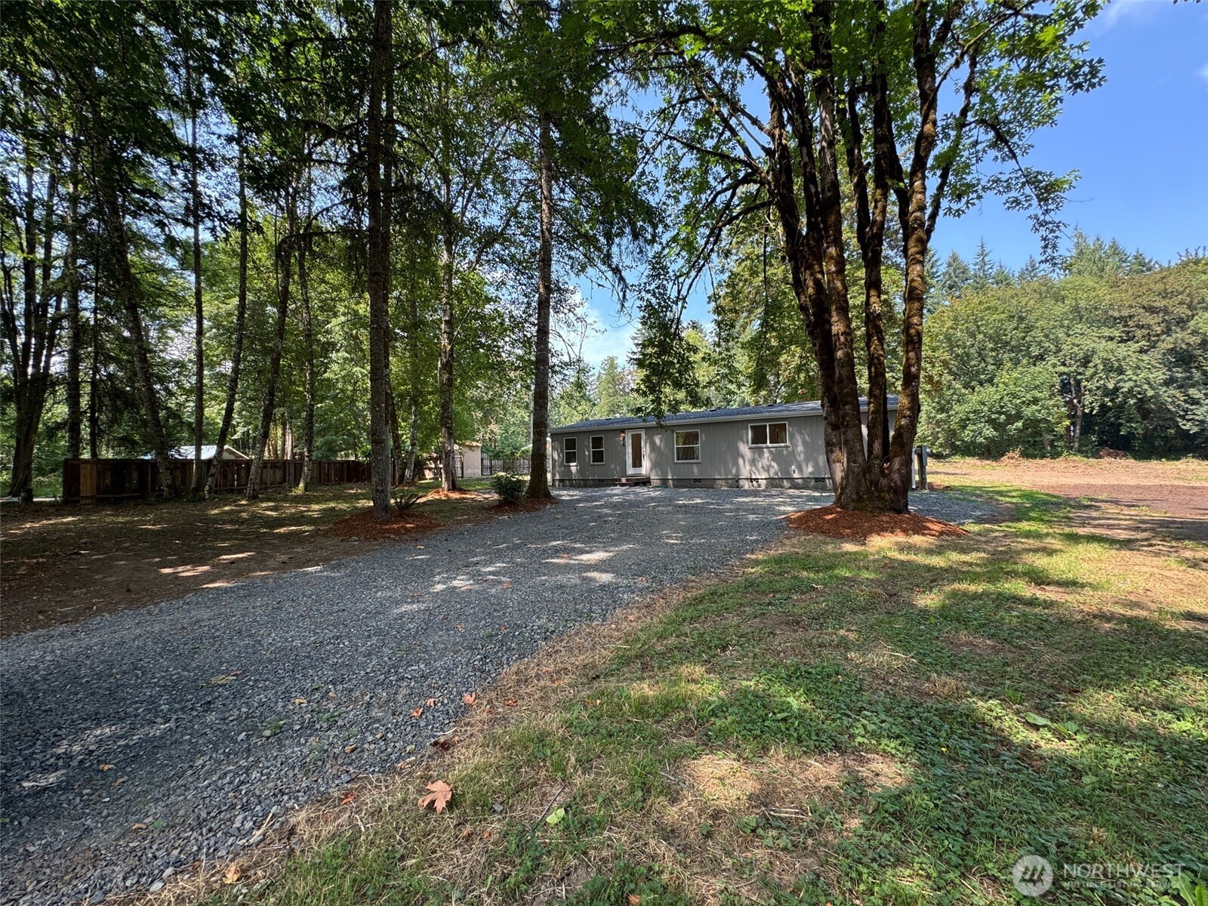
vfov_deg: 85.7
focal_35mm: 14
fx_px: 489
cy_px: 453
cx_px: 604
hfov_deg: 102.1
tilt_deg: +1.3
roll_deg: +0.8
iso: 50
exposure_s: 1/199
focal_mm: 2.22
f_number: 2.2
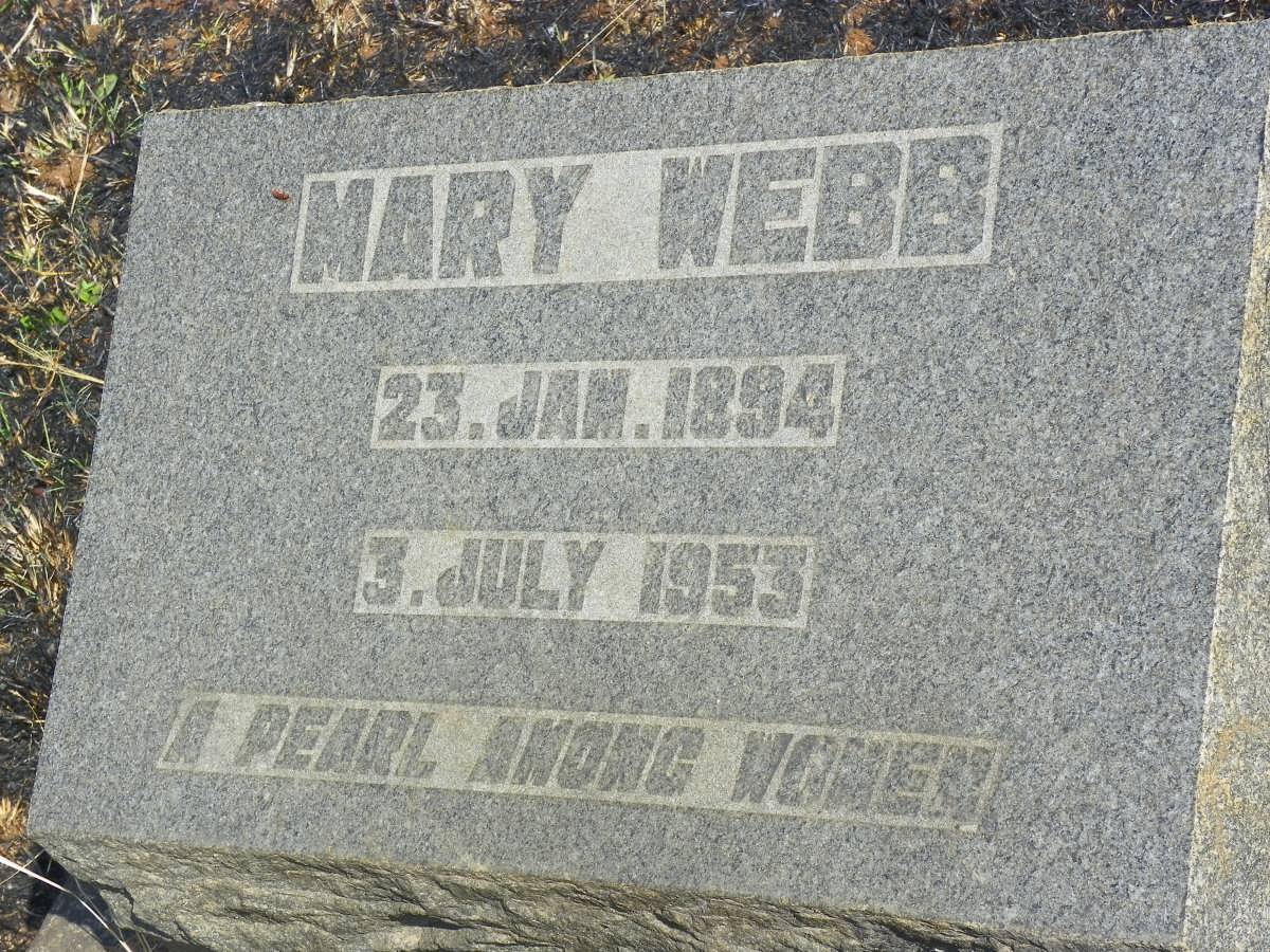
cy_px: 476
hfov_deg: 23.6
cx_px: 635
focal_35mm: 83
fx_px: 3045
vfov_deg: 17.8
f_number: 5.6
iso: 64
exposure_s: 1/160
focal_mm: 14.7
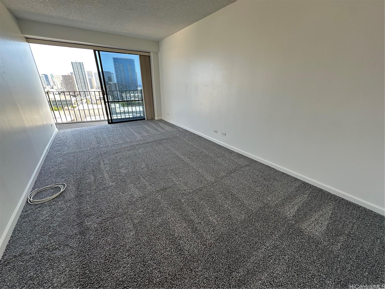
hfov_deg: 102.1
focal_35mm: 14
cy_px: 144
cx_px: 192
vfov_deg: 85.7
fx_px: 156
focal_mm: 2.22
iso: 100
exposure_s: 1/99
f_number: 2.2
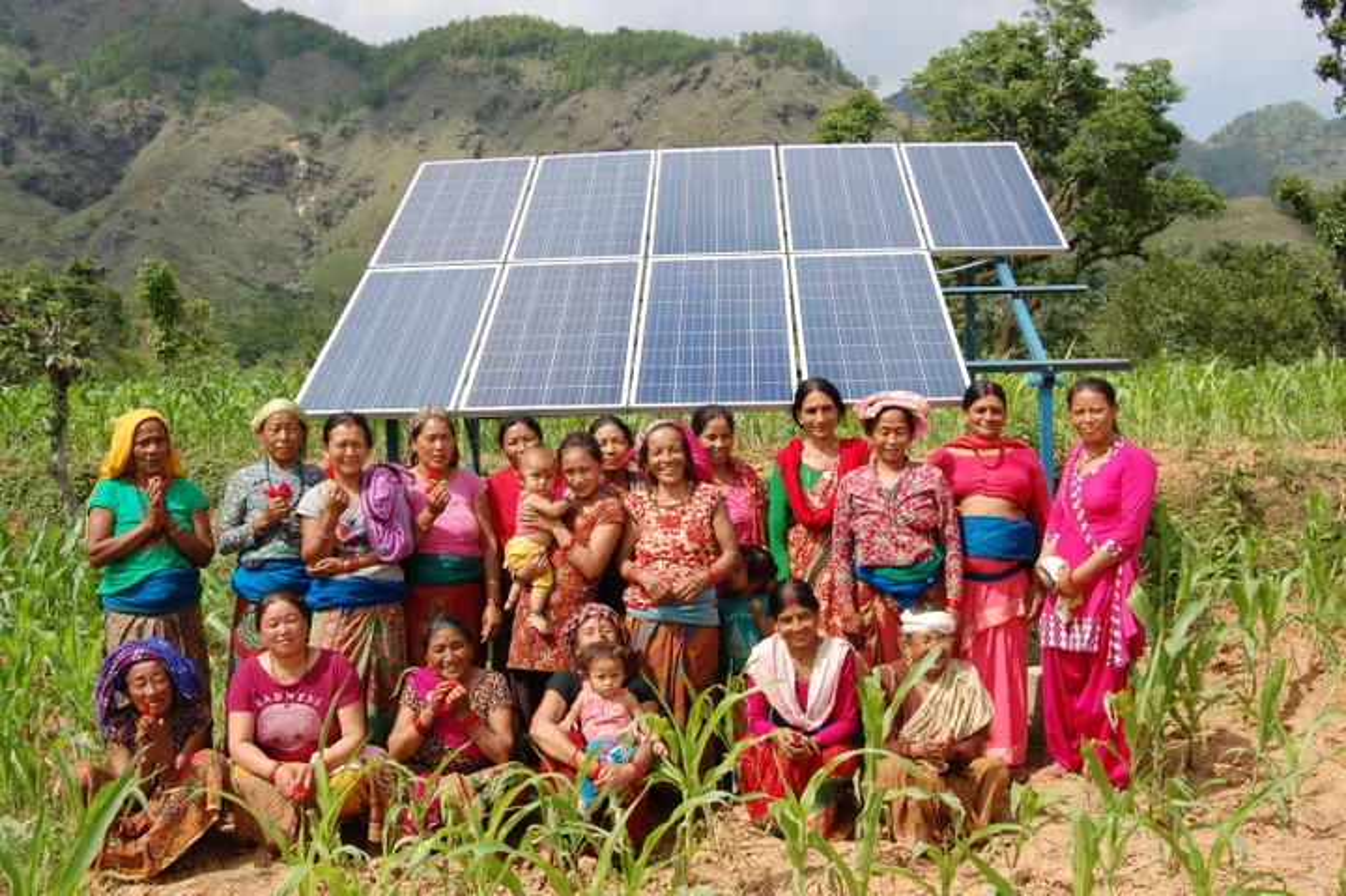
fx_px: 1345
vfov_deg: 36.8
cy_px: 448
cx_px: 673
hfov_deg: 53.2
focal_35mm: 36
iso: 200
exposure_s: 1/320
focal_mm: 24
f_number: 9
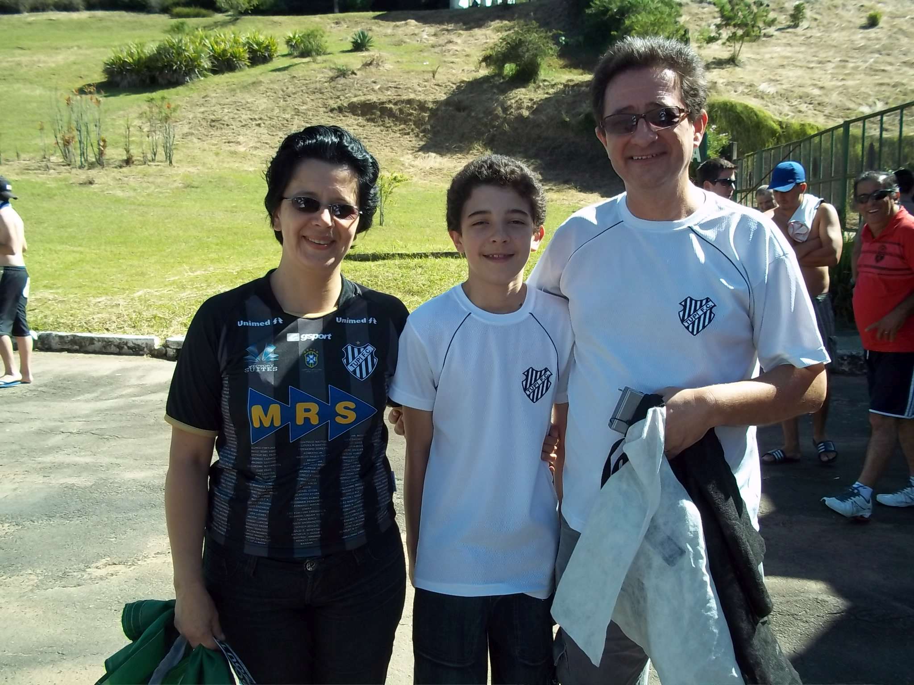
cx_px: 457
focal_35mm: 36
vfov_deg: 39.7
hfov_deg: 51.4
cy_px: 342
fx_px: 951
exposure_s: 1/500
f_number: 3.1
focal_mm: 6.5
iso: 80
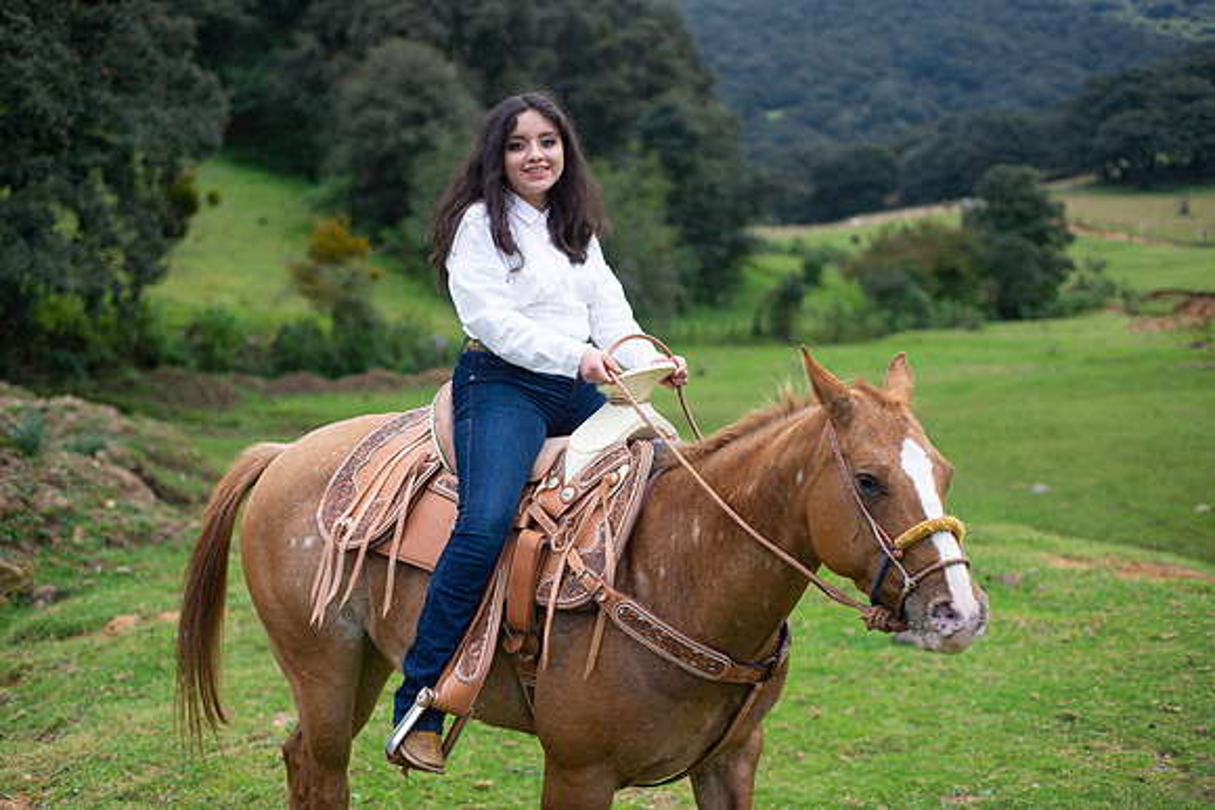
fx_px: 1688
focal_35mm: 50
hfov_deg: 39.6
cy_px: 405
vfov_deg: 27.0
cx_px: 608
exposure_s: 1/800
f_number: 2.8
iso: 400
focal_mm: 50
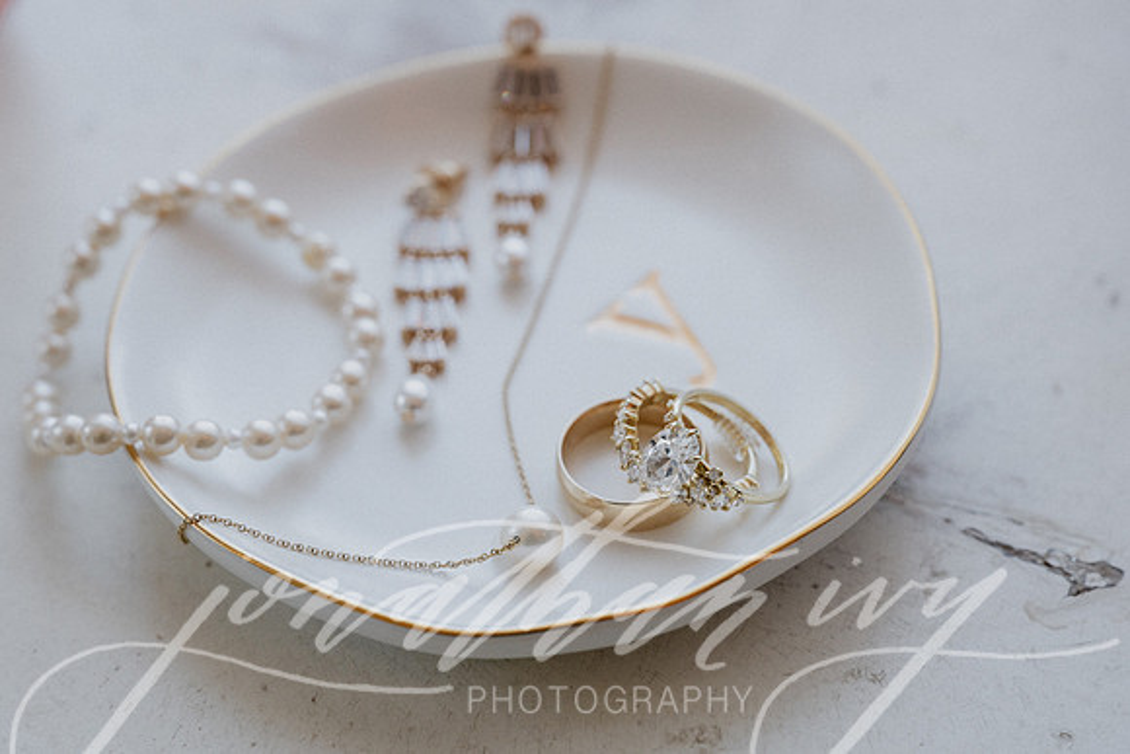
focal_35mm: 87
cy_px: 316
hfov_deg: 23.4
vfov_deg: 15.7
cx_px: 536
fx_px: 2731
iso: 1000
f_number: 5
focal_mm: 70
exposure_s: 1/400
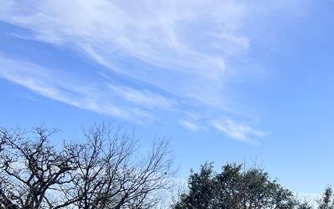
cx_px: 339
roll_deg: +0.1
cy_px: 222
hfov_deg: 29.0
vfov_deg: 19.0
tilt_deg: +0.0
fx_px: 600
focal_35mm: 66
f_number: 1.5
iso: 50
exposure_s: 1/8000
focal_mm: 5.7
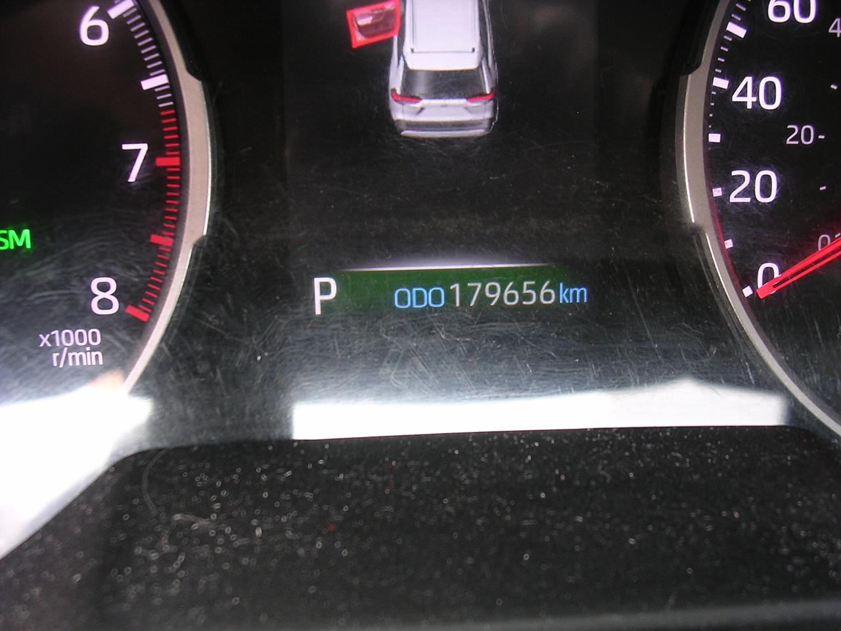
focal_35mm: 38
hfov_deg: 49.0
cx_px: 420
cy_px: 316
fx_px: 923
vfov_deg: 37.7
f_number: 2.8
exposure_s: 1/11.6
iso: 100
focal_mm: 5.8
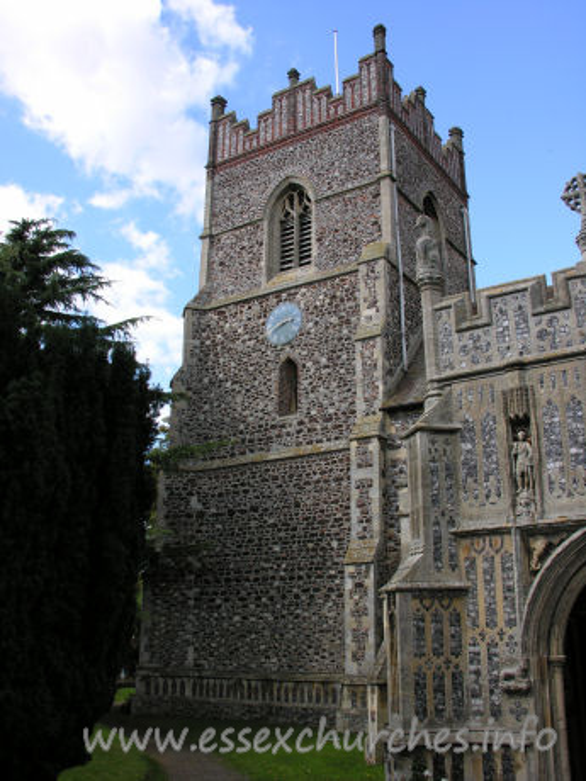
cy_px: 390
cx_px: 293
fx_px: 790
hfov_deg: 40.7
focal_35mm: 35
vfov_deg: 52.6
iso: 50
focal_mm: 8.9
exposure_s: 1/125
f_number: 5
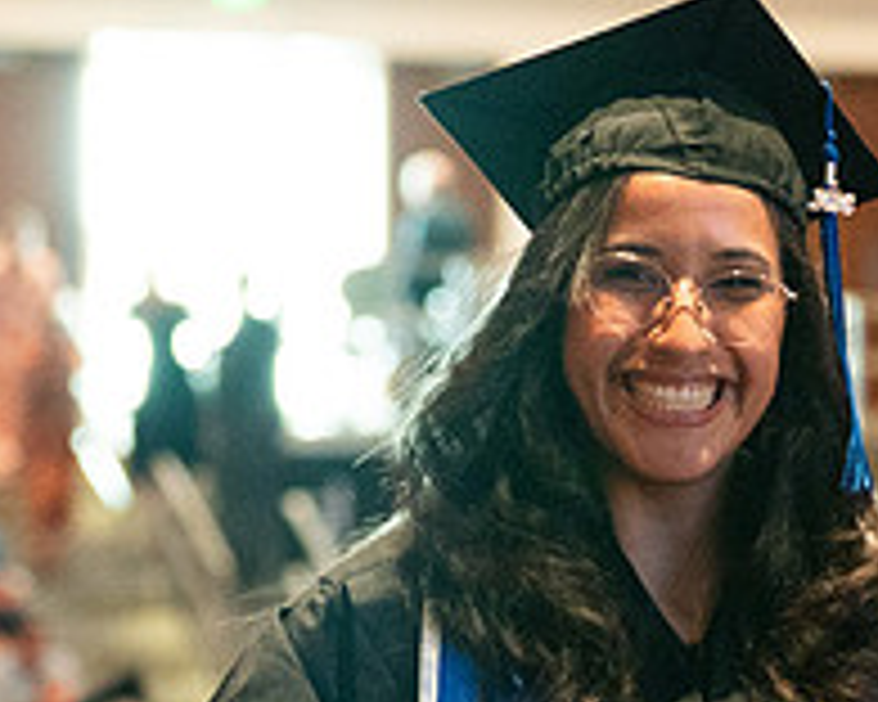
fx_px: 6756
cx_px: 670
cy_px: 564
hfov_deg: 7.4
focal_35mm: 260
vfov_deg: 5.9
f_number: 2.8
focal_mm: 70
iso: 3200
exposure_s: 1/125
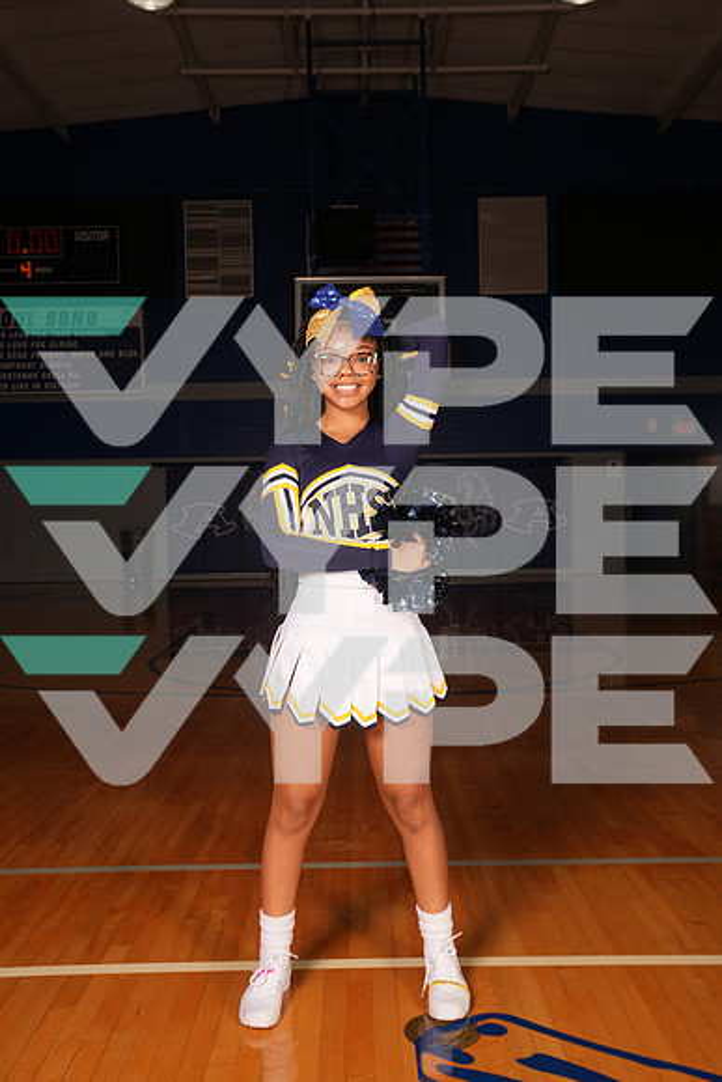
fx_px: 1022
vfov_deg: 55.8
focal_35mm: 34
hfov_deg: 38.9
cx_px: 361
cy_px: 541
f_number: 6.3
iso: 100
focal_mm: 34
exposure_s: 1/100
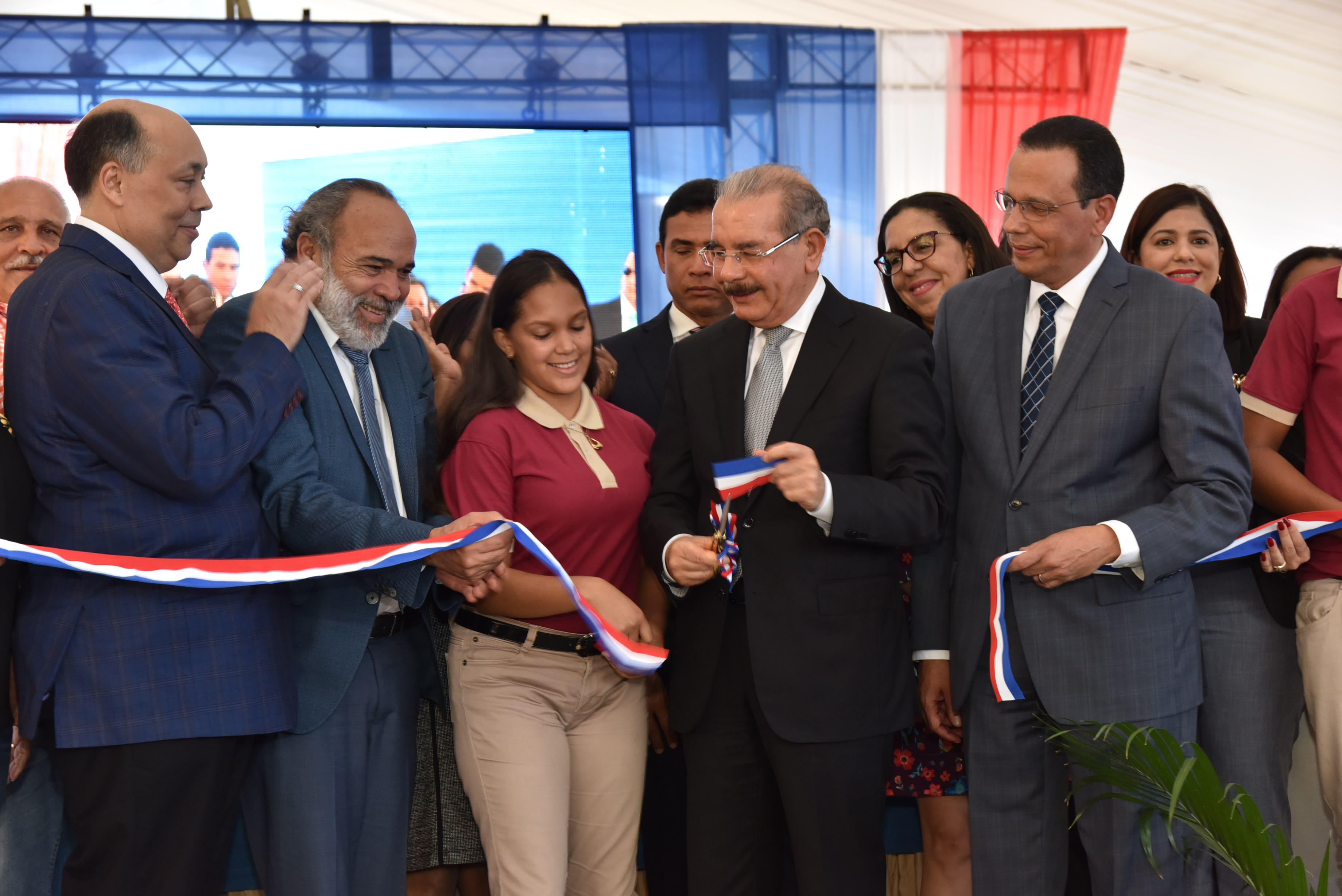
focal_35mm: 65
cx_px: 671
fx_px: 2424
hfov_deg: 30.9
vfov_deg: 20.9
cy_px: 448
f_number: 5
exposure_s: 1/60
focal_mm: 65
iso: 1000
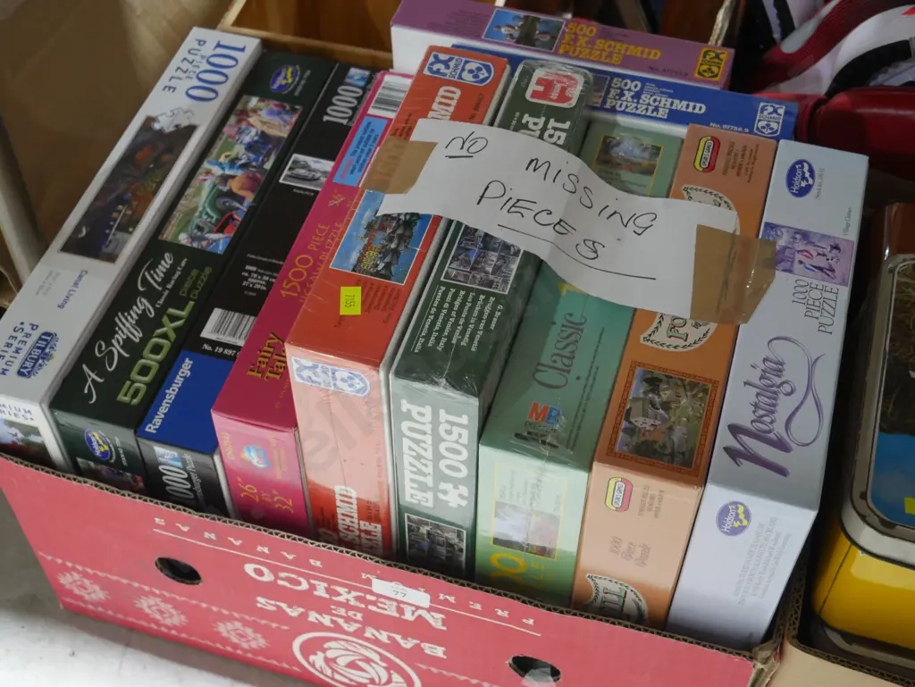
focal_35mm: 50
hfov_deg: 38.2
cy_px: 344
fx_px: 1322
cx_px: 458
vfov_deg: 29.1
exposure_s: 1/60
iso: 2000
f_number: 5.3
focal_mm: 25
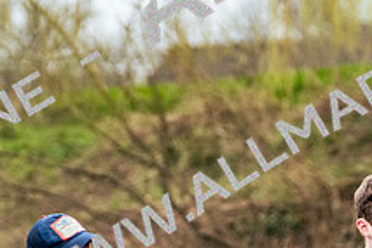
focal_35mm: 754
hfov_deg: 2.7
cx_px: 238
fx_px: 7791
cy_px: 305
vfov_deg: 1.8
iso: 5000
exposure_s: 1/2000
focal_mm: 277
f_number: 6.3
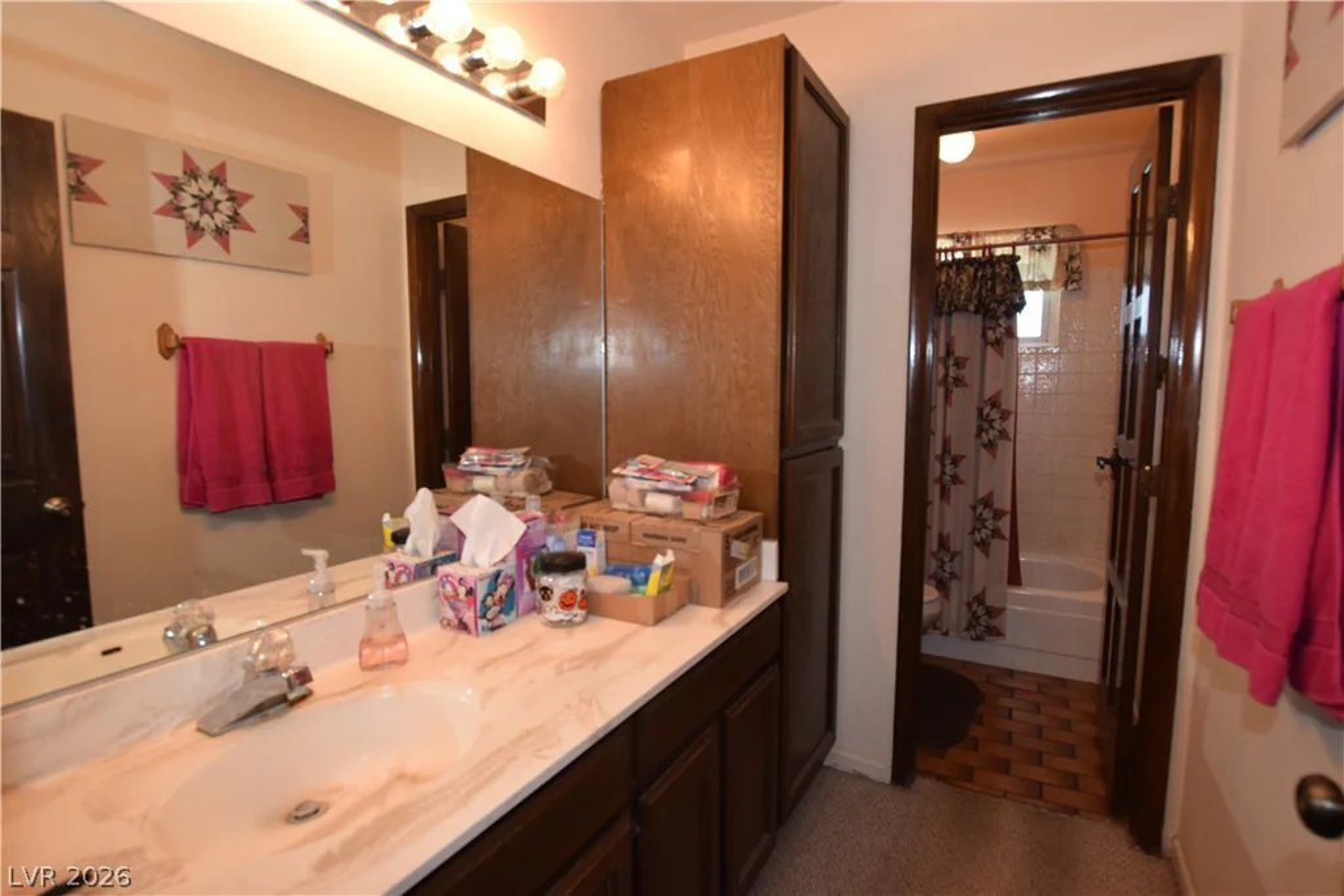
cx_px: 672
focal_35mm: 17
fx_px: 644
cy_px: 448
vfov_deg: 69.7
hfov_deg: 92.4
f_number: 5.6
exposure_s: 1/125
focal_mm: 11.5
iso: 800
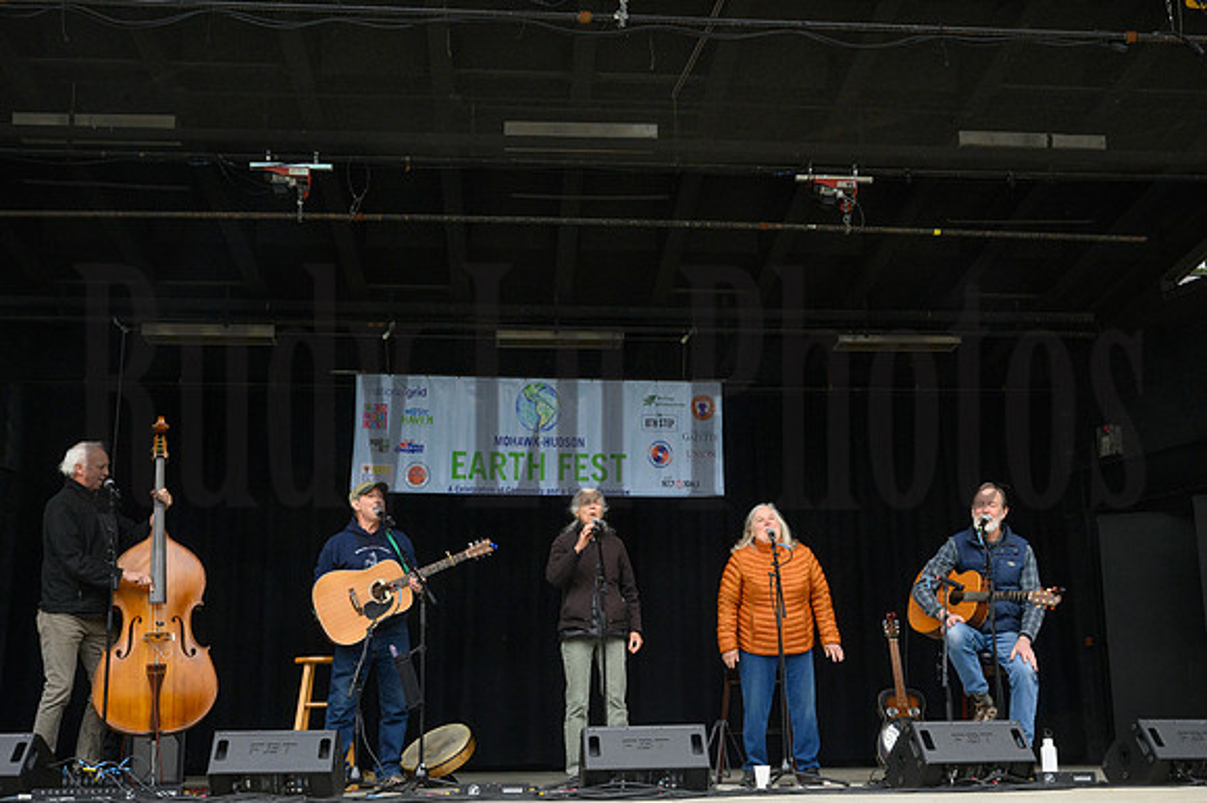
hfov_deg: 46.4
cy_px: 402
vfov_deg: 31.9
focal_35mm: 42
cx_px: 604
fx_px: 1407
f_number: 13
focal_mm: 42
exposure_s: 1/400
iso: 1600
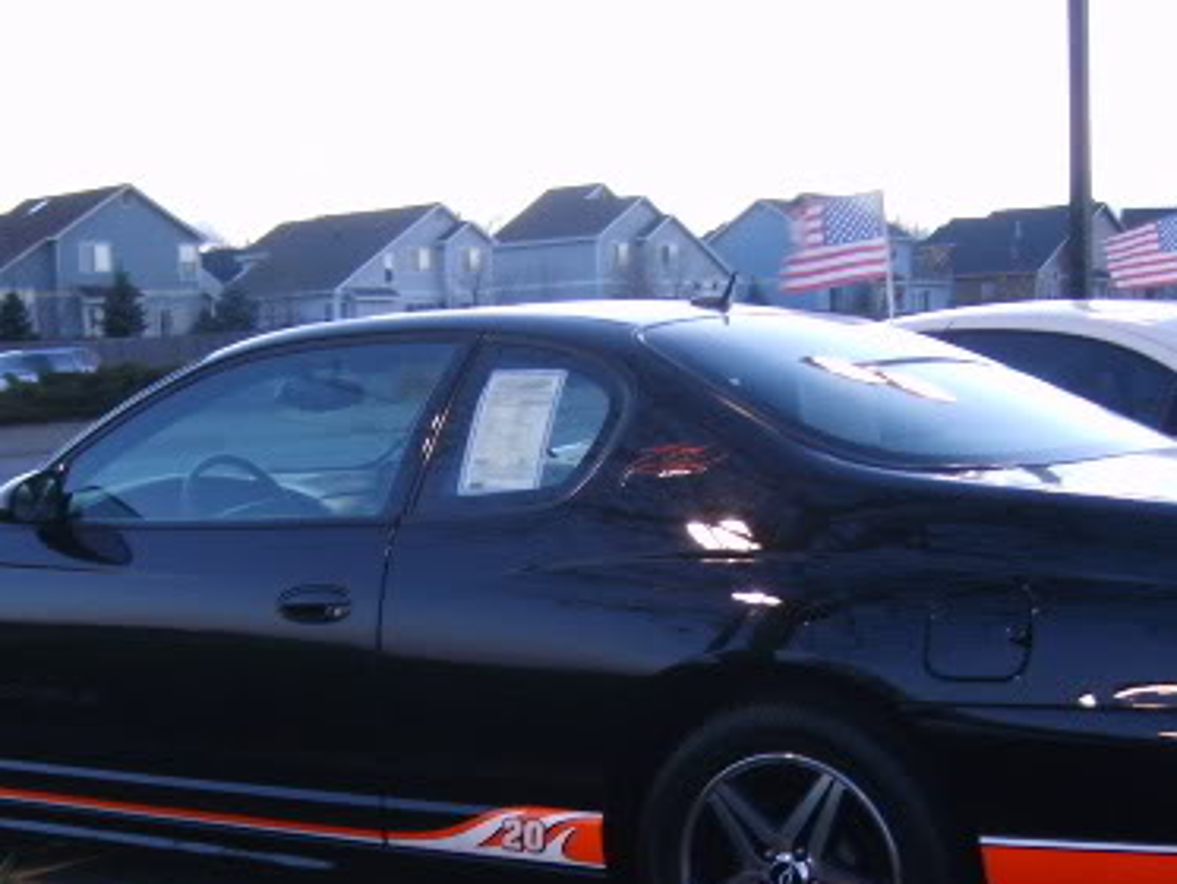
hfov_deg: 32.2
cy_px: 751
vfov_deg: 23.9
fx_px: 2041
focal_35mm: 60
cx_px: 552
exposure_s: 1/30
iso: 123
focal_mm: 5.8
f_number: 2.8
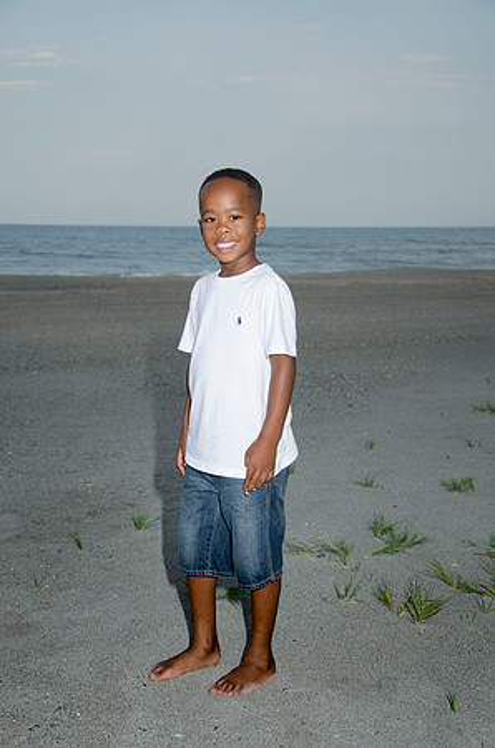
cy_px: 374
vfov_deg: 33.5
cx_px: 248
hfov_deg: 22.5
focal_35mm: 60
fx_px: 1243
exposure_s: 1/250
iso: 100
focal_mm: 40
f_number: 5.6
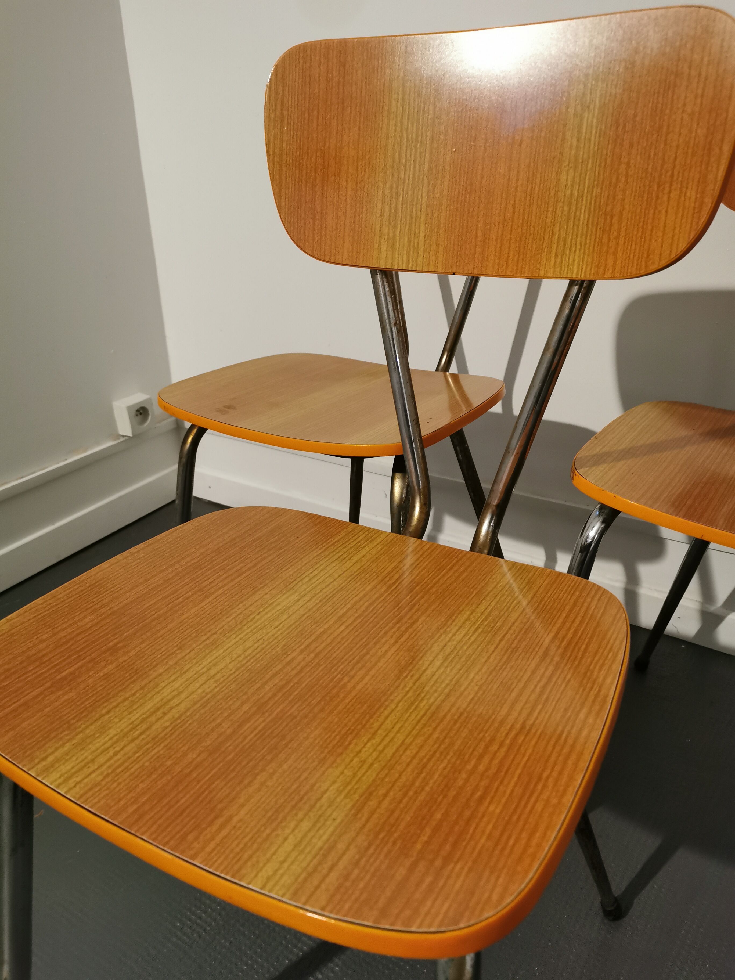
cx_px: 368
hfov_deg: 51.4
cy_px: 490
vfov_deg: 65.3
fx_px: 764
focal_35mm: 27
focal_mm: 5.58
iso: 500
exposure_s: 1/25
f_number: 1.8
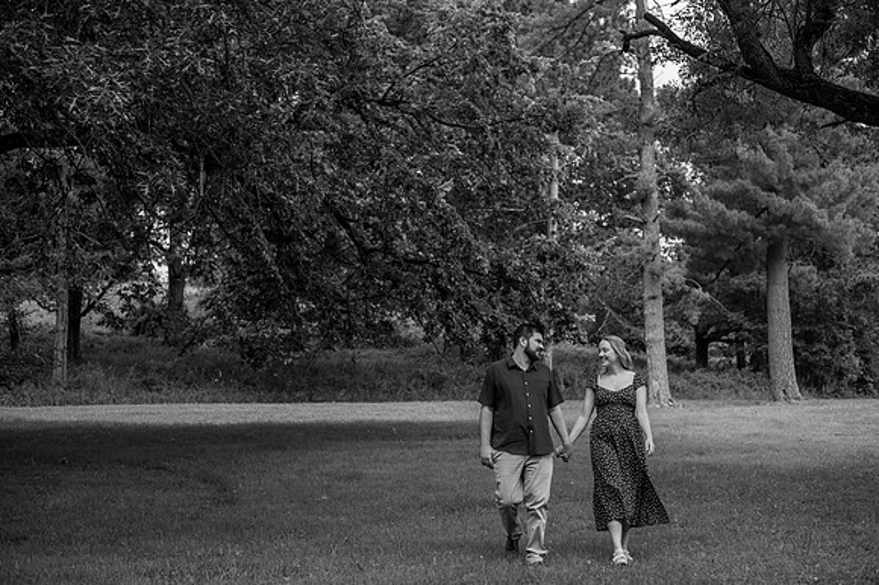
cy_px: 292
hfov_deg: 39.6
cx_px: 440
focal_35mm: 50
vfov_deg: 27.0
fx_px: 1220
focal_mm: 50
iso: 280
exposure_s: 1/400
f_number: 3.2
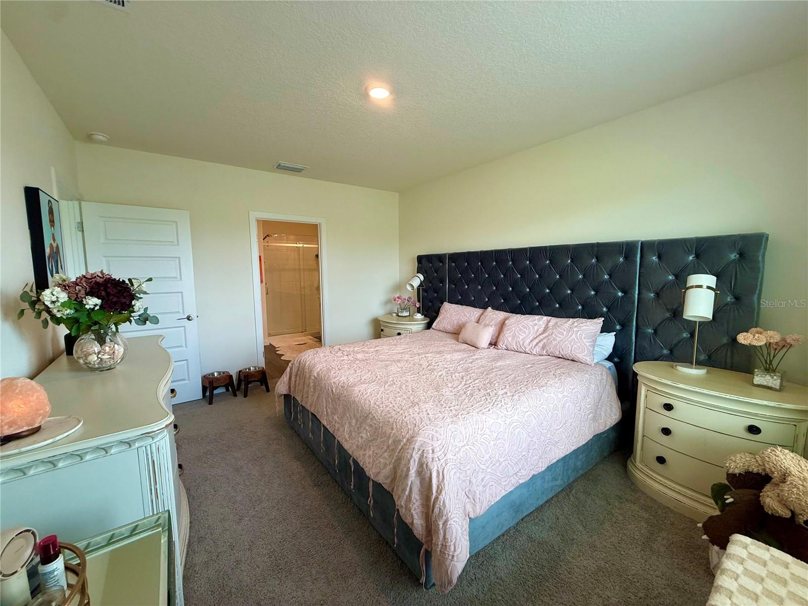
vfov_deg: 85.7
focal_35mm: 14
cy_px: 303
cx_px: 404
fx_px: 327
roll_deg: +0.6
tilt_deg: -5.0
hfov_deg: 102.1
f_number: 2.2
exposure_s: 1/120
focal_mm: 2.22
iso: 125
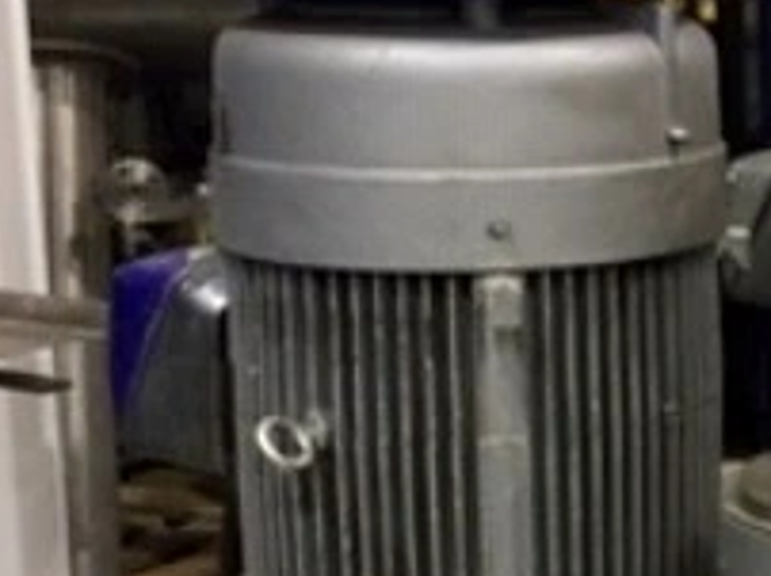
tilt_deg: -12.2
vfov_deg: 12.8
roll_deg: +0.5
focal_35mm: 115
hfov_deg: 16.5
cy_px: 431
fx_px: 2558
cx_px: 908
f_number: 2.2
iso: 160
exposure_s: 1/33
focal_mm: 4.15
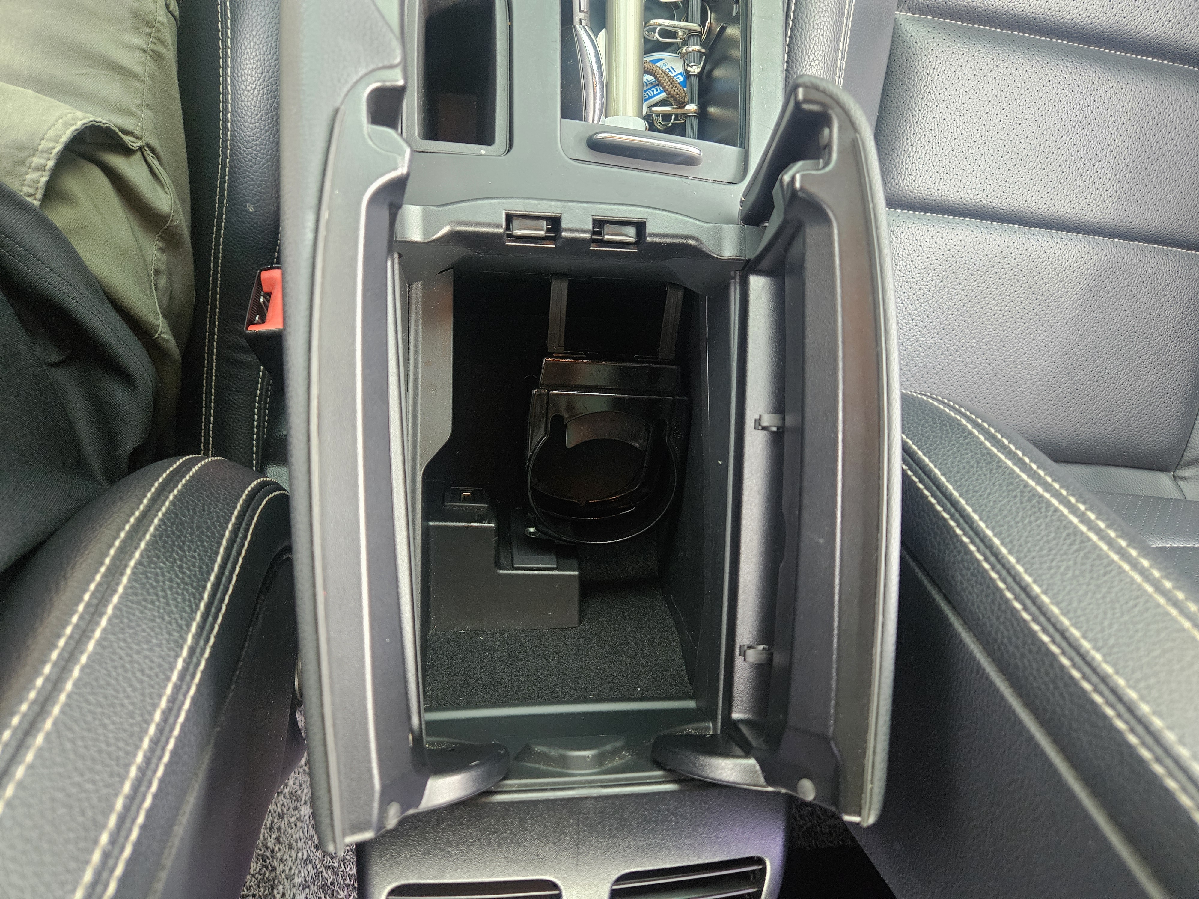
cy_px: 450
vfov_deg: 58.9
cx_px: 600
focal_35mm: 23
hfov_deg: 73.9
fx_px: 797
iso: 640
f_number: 1.8
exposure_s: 1/120
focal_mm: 5.4
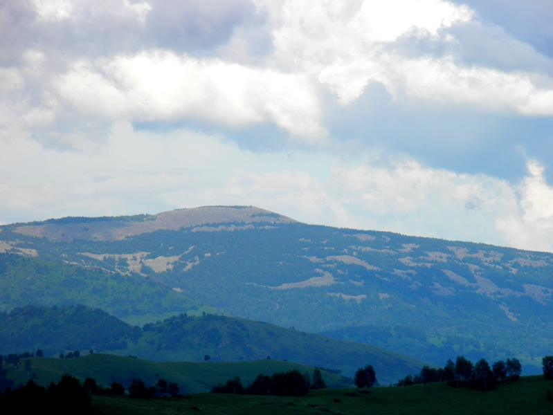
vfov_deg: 4.0
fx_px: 5914
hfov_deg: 5.4
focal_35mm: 370
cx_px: 276
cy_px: 208
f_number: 5.6
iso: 50
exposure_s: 1/250
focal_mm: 66.5
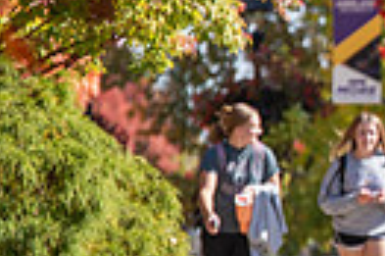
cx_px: 794
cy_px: 54
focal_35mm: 799
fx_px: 8534
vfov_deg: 1.7
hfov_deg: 2.6
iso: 160
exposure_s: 1/320
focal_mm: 180
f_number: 5.6
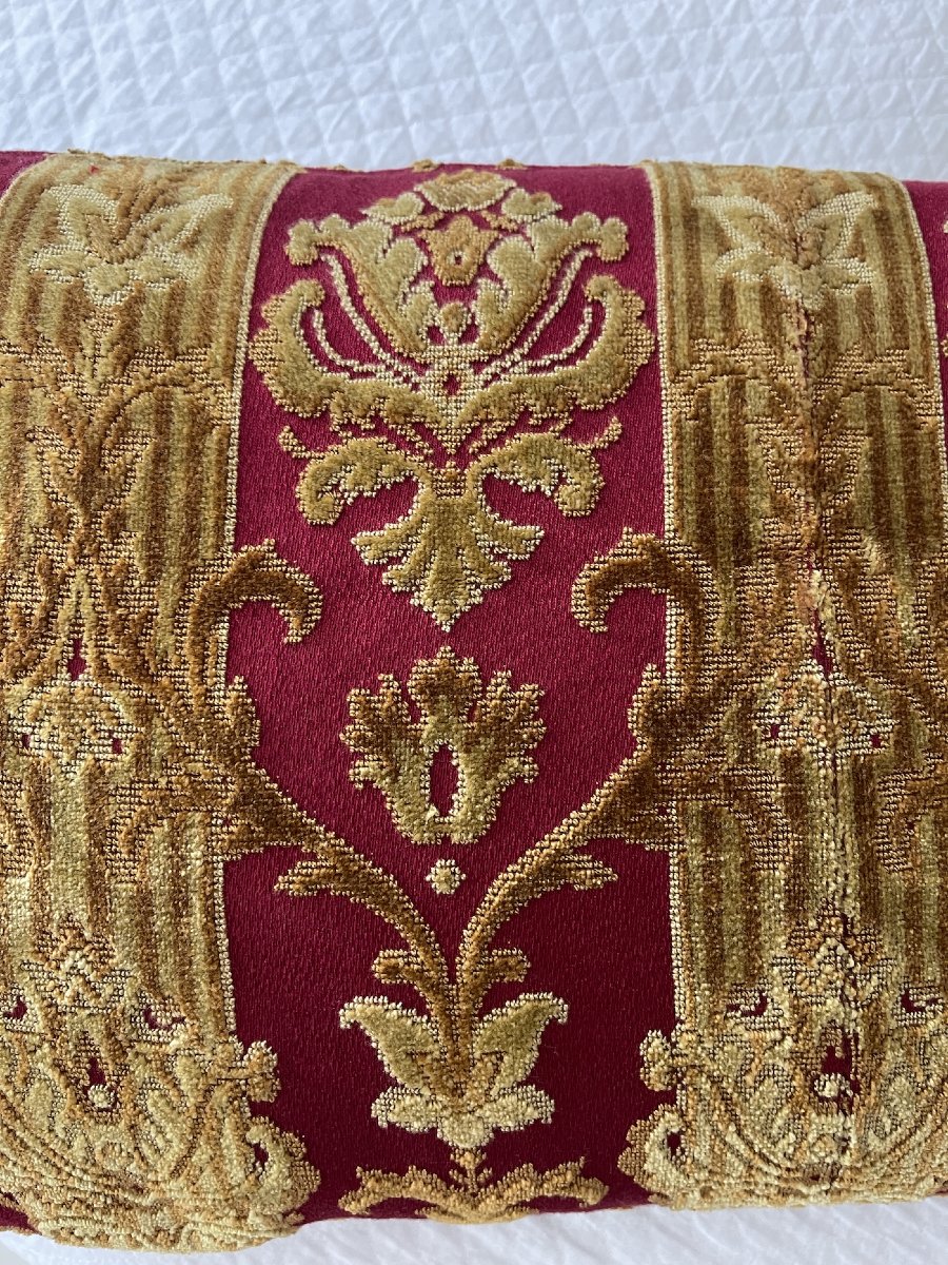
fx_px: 913
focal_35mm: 25
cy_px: 632
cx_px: 474
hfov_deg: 54.9
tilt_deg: -81.2
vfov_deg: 69.4
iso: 200
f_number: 1.6
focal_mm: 5.1
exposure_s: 1/60
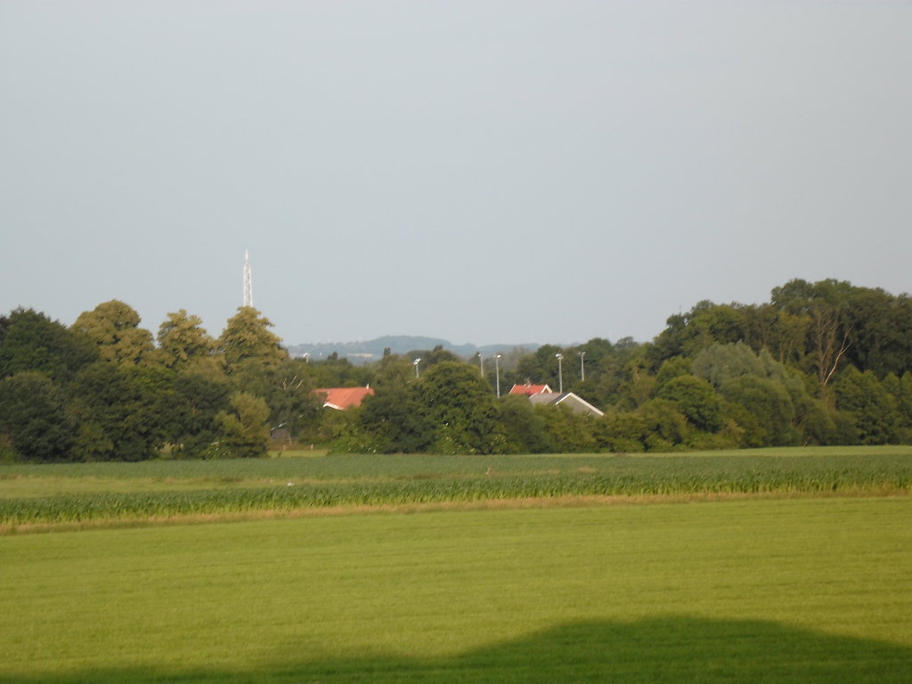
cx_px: 456
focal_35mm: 135
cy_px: 342
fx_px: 3557
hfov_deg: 14.6
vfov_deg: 11.0
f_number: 5.9
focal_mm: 24.5
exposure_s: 1/133
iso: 80
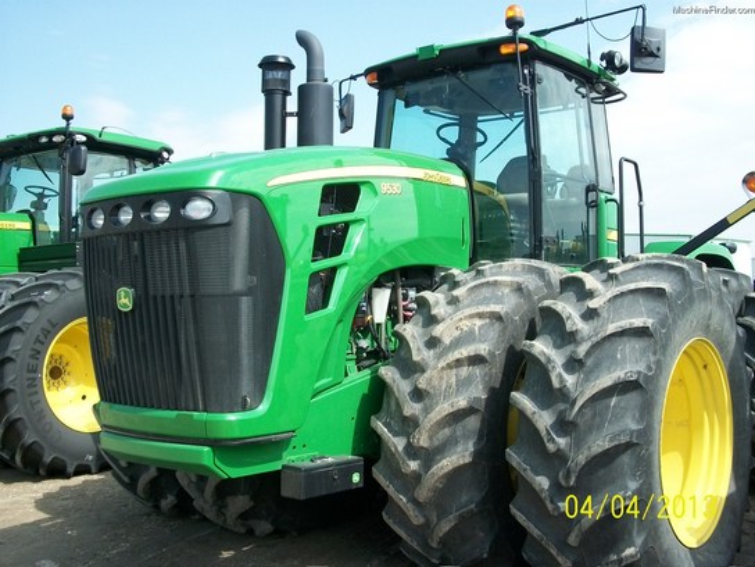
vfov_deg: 36.0
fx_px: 872
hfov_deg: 46.8
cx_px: 378
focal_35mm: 40
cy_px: 284
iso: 80
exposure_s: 1/500
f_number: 3.2
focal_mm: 7.1
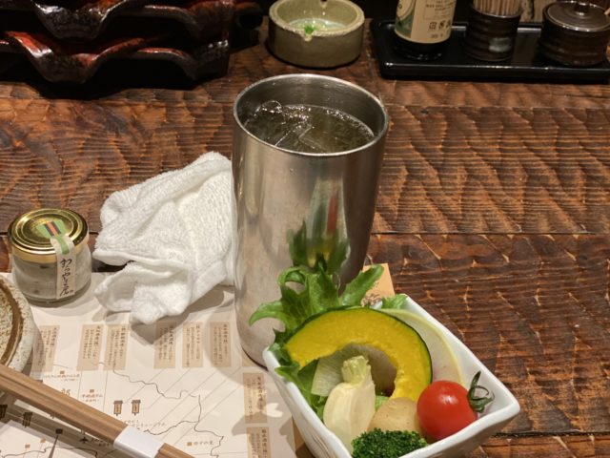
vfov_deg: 28.0
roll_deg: -4.0
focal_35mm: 52
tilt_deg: -37.7
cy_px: 229
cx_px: 305
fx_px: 916
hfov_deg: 36.8
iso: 200
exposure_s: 1/33
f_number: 2
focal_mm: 6
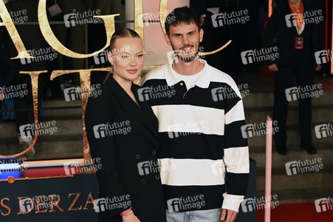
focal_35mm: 75
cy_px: 111
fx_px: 693
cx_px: 166
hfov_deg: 27.0
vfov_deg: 18.2
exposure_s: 1/125
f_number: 5.6
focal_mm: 75
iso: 640
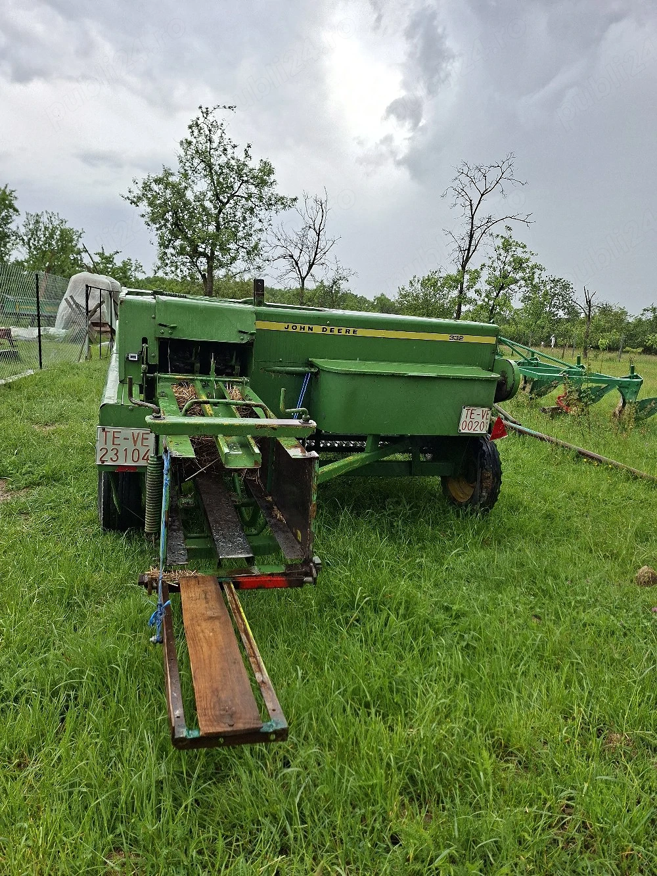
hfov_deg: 58.9
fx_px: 582
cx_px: 328
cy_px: 438
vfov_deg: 73.9
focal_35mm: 23
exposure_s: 1/1111
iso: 50
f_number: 1.8
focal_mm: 5.54
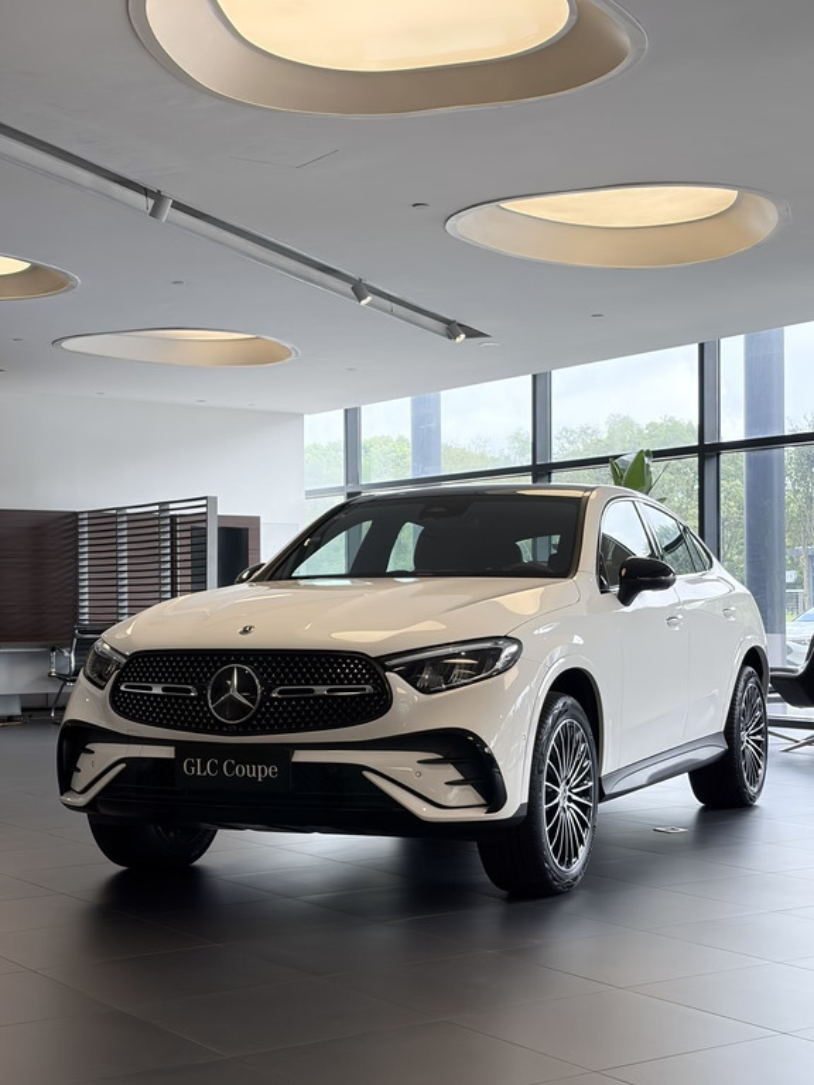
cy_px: 542
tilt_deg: +0.8
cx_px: 407
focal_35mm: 52
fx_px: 1630
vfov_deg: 36.8
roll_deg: +0.7
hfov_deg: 28.0
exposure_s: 1/100
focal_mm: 5.96
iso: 40
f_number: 1.6
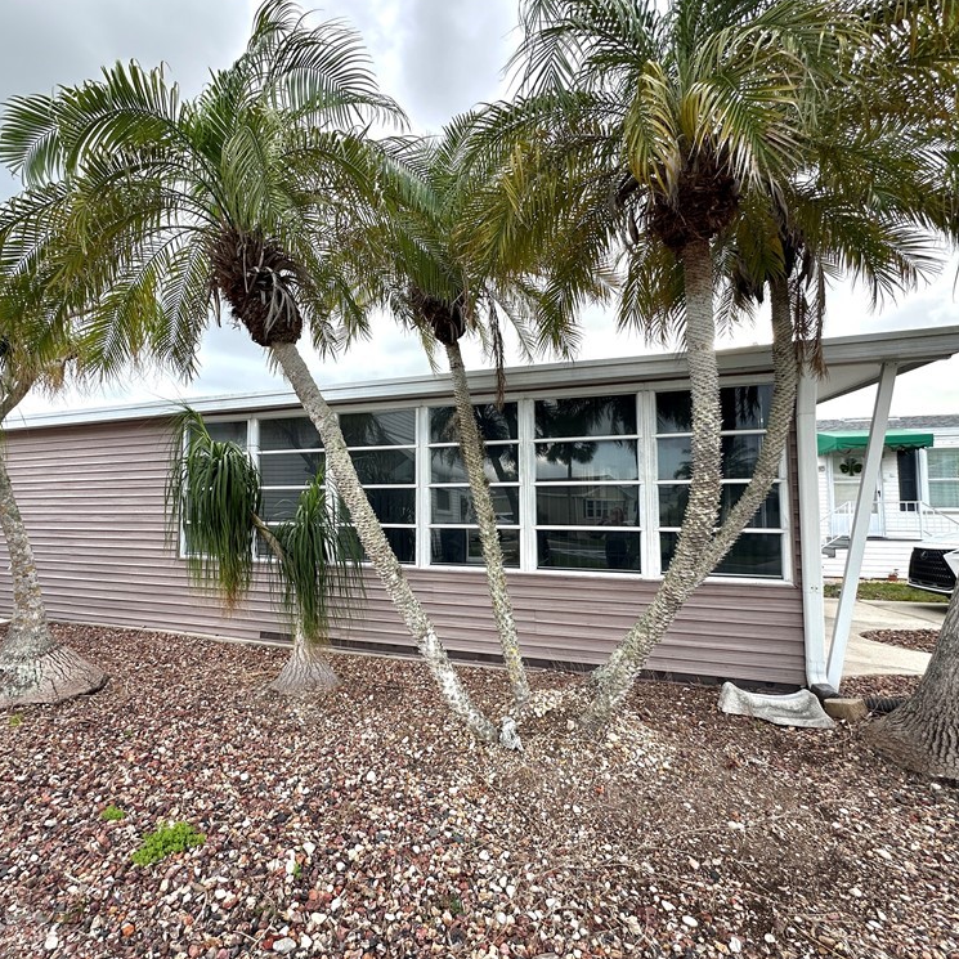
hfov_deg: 83.4
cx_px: 407
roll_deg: -0.1
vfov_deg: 84.0
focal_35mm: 17
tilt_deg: +4.3
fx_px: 533
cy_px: 479
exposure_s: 1/277
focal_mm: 2.22
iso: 40
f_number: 2.2
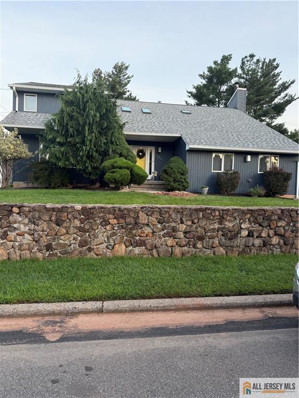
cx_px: 150
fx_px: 276
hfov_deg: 56.8
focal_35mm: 24
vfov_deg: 71.6
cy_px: 199
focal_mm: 6.76
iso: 125
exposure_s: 1/215
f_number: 1.78
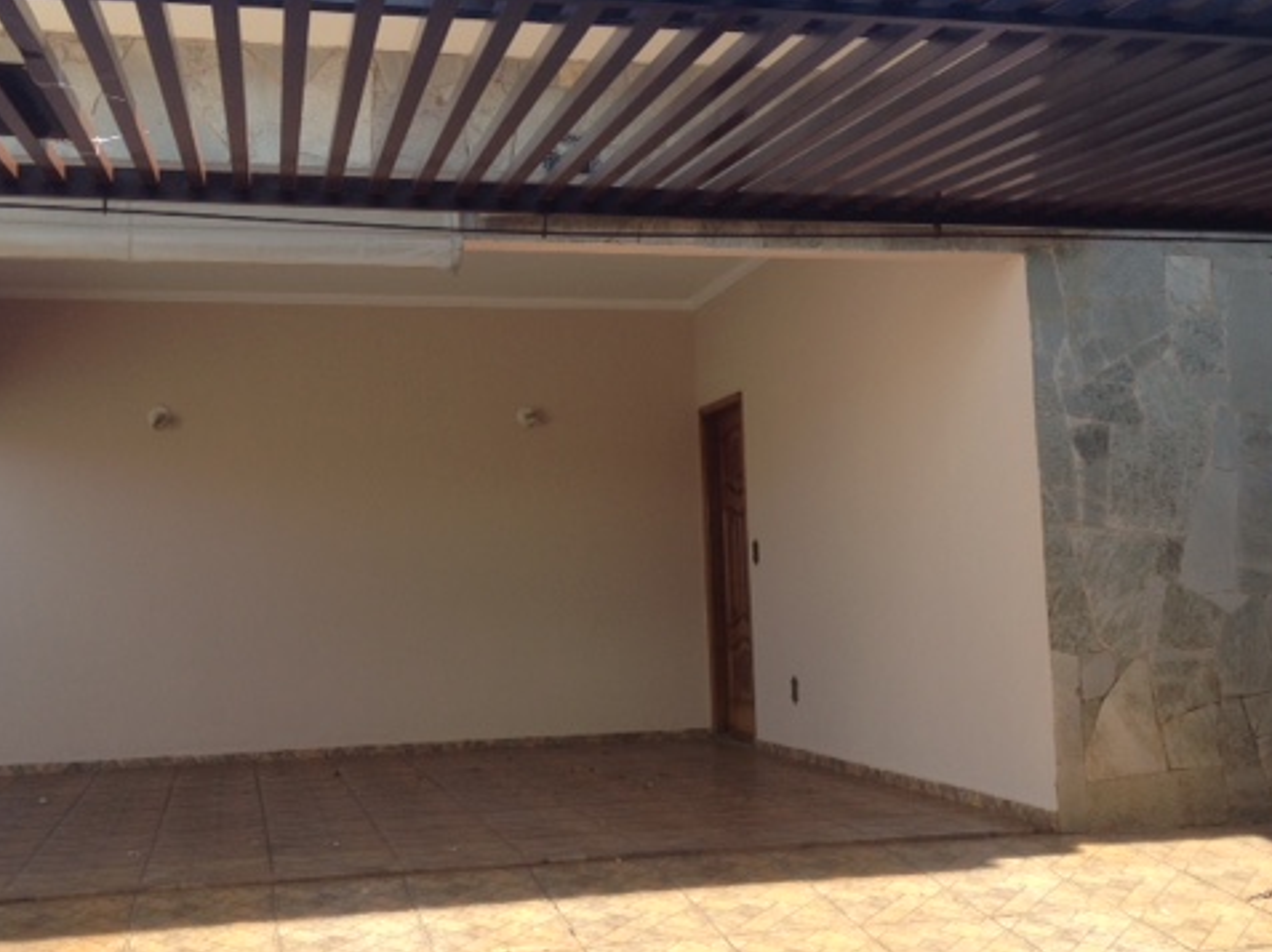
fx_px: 1726
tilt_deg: +3.2
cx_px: 619
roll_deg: +0.9
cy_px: 467
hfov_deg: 40.5
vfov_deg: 30.8
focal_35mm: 47
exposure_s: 1/438
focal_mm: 4.28
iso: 50
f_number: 2.4
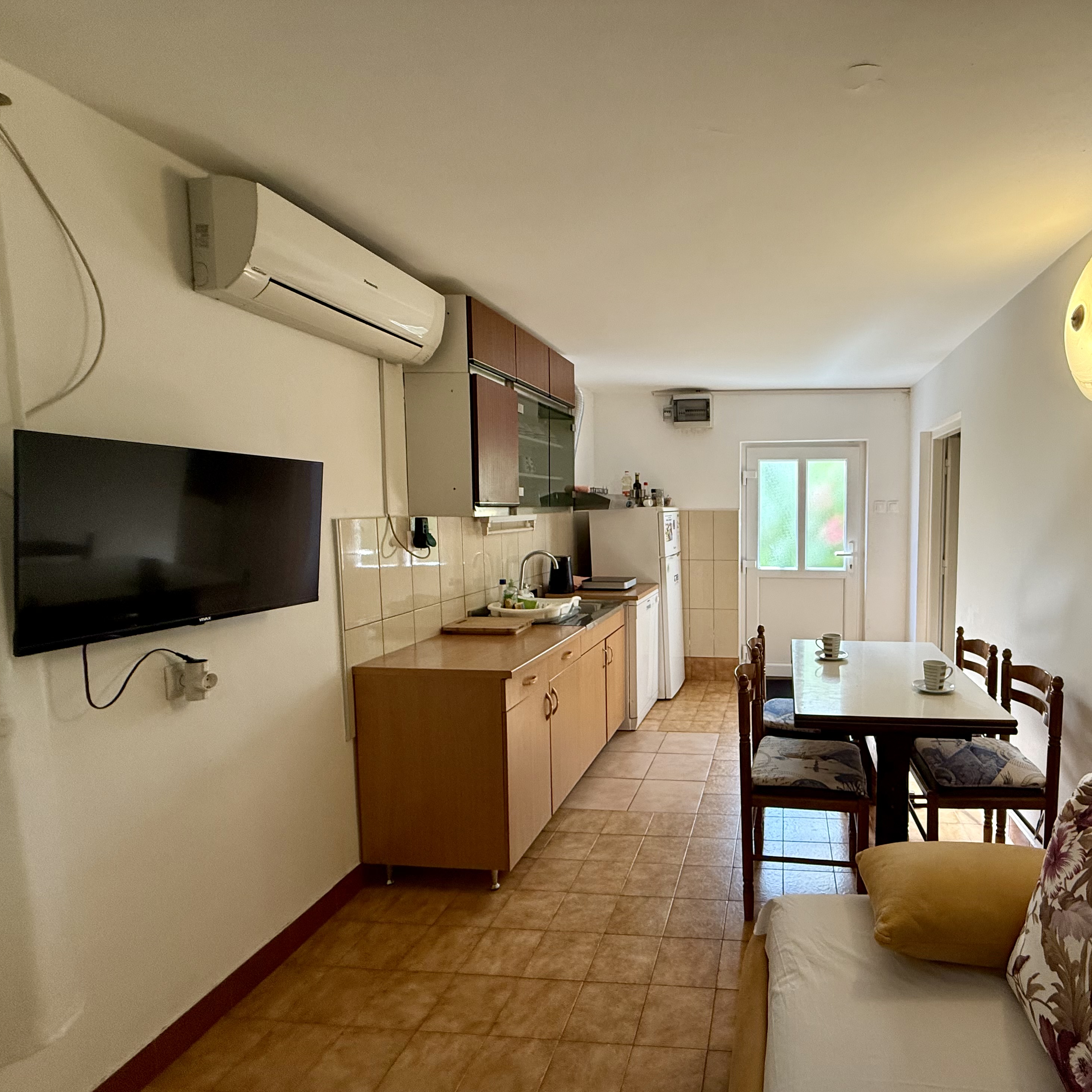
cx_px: 739
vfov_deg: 84.0
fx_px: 607
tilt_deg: -3.1
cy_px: 556
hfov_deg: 80.8
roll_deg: +0.2
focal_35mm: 17
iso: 160
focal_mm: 2.22
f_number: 2.2
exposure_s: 1/100
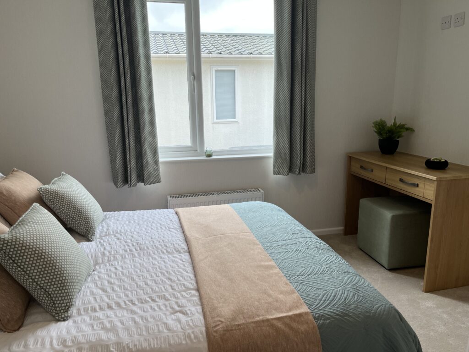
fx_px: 352
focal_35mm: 26
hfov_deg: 67.3
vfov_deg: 53.1
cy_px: 176
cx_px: 234
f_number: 1.6
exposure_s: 1/263
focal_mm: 5.1
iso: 40
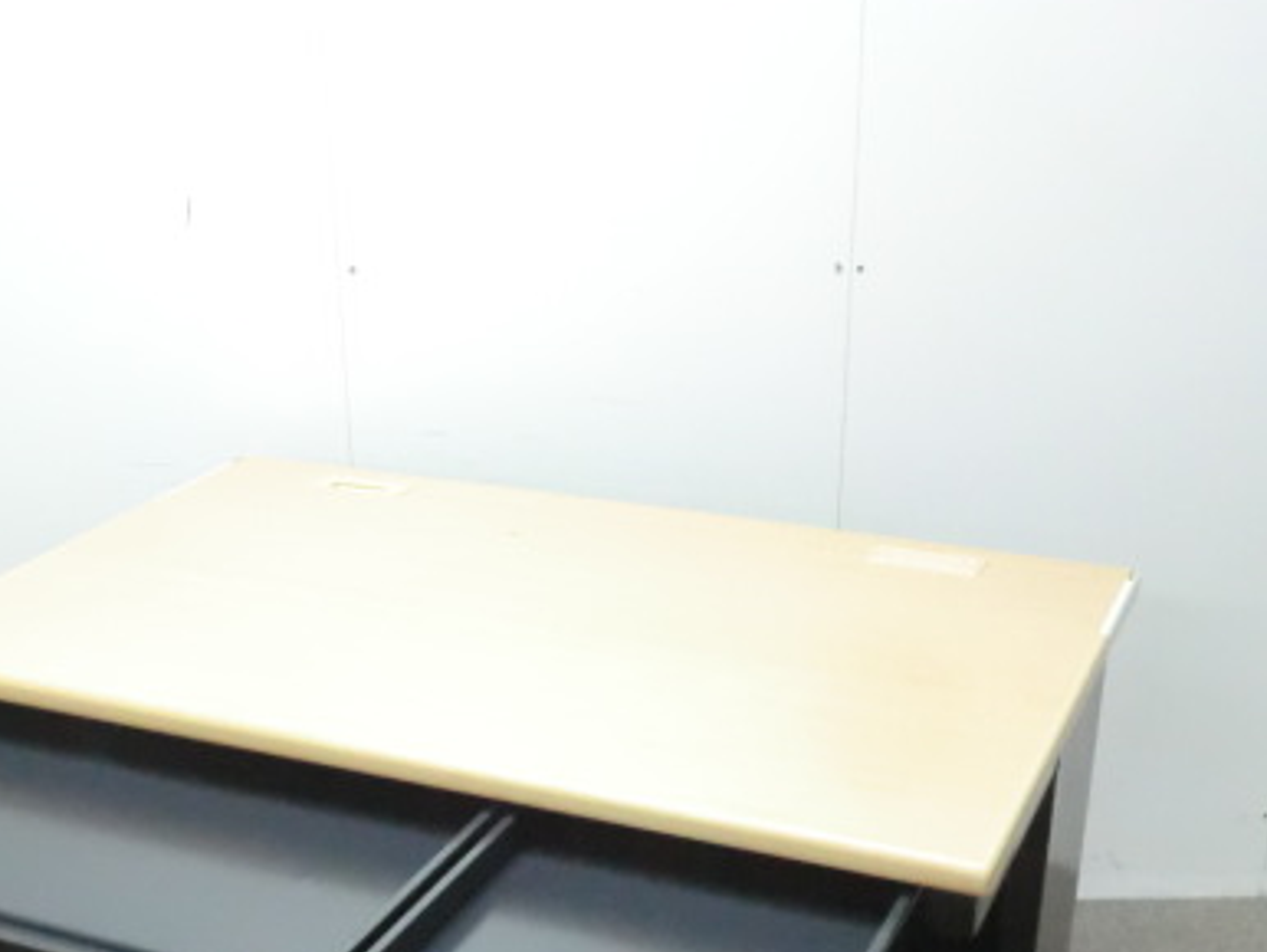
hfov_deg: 36.0
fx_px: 1941
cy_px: 765
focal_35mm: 53
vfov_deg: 27.0
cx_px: 512
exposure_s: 1/40
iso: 800
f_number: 3.5
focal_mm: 5.8
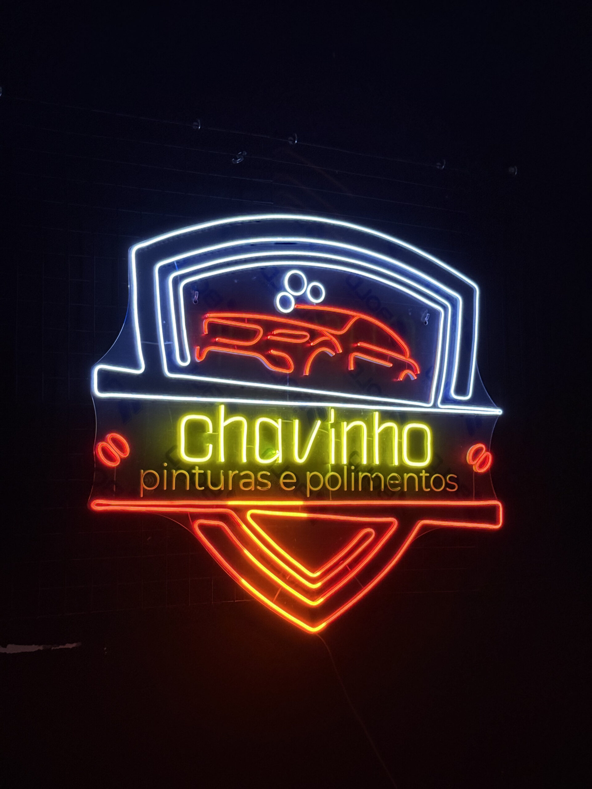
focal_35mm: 48
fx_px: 1095
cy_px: 394
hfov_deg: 30.3
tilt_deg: +5.0
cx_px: 296
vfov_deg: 39.7
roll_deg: +0.4
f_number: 1.78
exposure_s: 1/57
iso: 250
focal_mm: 6.76
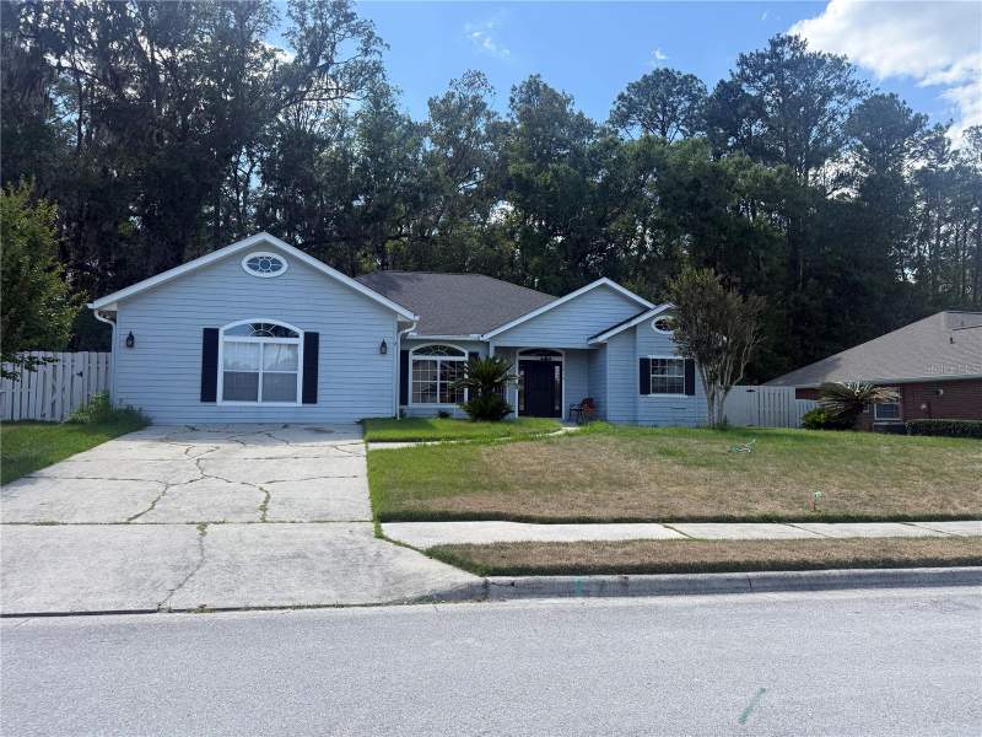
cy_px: 368
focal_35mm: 24
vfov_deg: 56.8
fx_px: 681
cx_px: 491
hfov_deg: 71.6
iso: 100
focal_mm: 6.76
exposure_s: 1/2525
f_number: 1.78
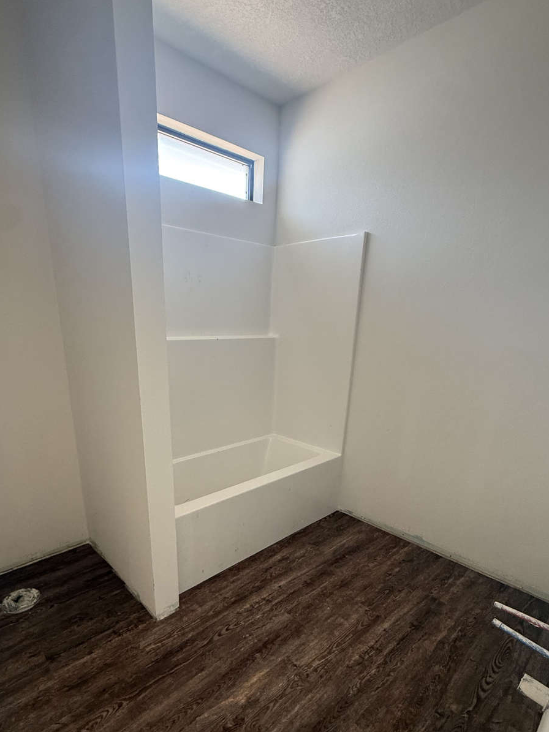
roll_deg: -0.3
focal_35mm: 18
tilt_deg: -18.8
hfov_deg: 71.4
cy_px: 449
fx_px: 381
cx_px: 244
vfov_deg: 86.3
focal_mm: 2.22
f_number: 2.2
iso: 320
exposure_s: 1/76
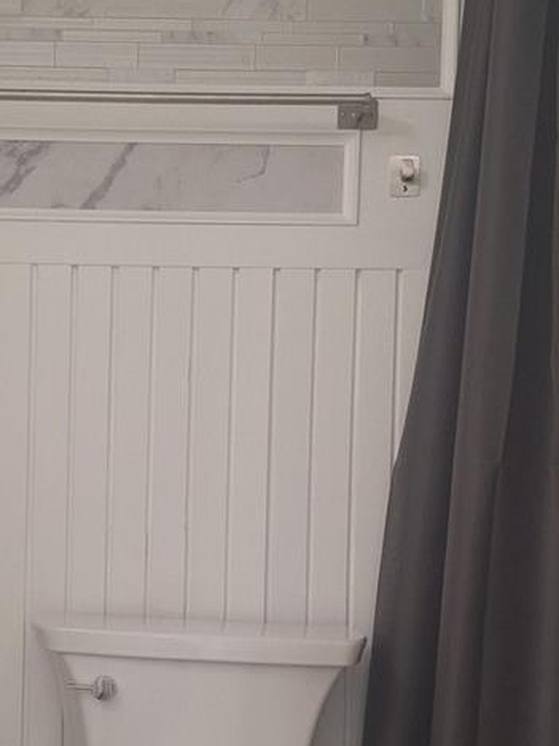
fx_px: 1270
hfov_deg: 24.5
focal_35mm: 59
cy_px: 560
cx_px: 131
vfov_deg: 32.1
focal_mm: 5.54
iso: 64
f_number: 1.8
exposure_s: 1/60
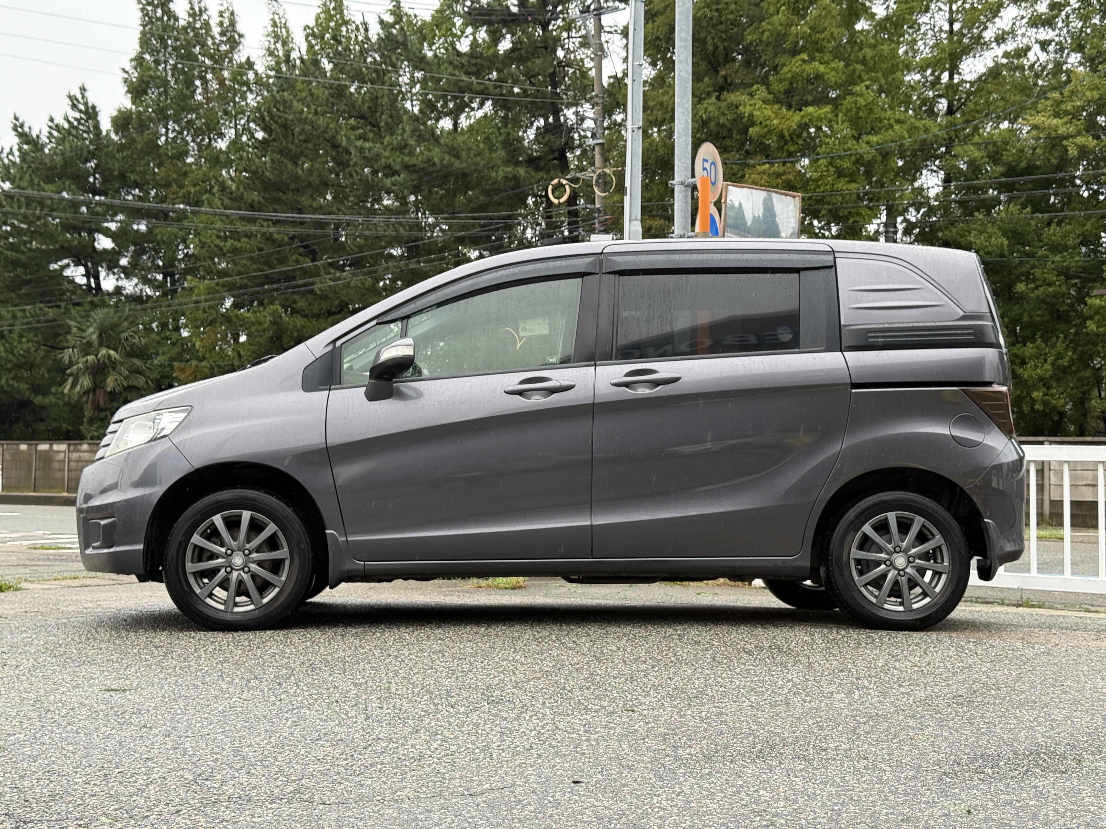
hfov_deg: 39.7
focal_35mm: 48
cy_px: 414
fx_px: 1534
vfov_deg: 30.3
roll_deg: -0.7
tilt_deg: +2.0
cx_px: 553
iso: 64
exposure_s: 1/418
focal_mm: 6.76
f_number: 1.78
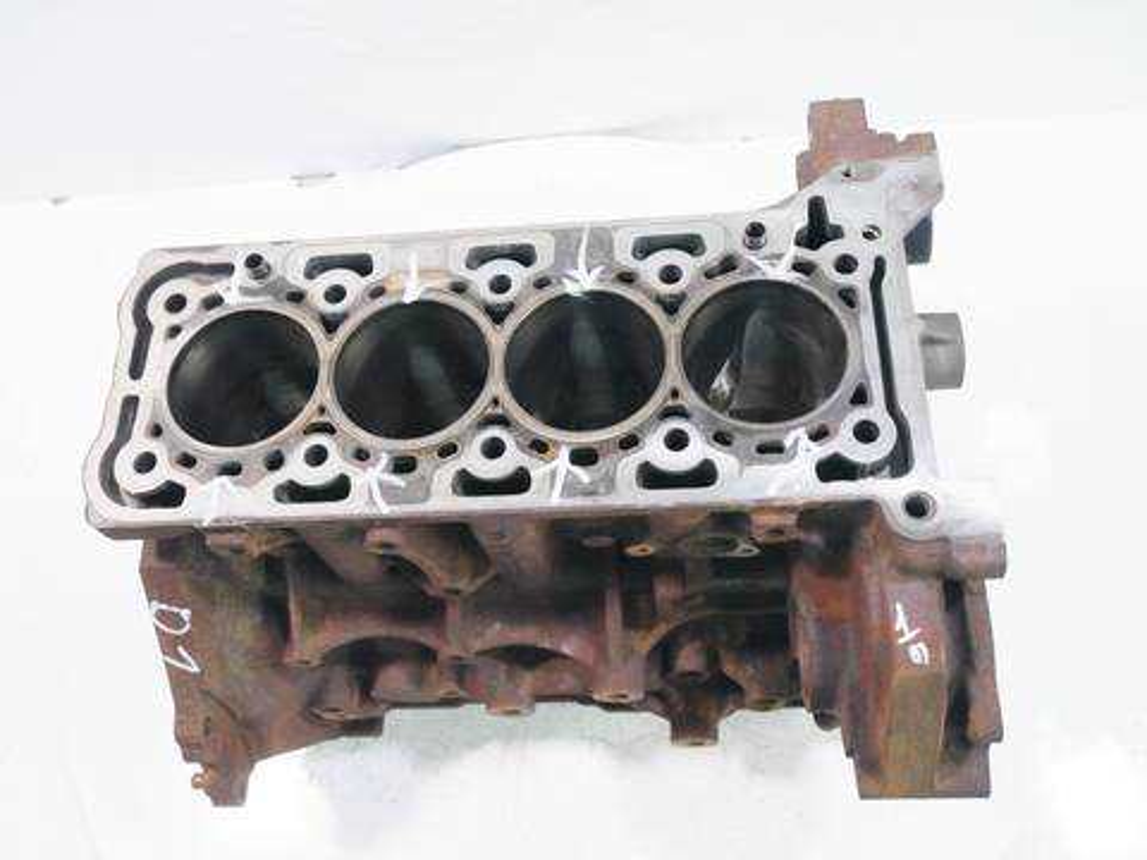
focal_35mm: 32
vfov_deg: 44.2
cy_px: 430
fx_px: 1060
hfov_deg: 56.8
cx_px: 574
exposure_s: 1/60
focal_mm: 16
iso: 640
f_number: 4
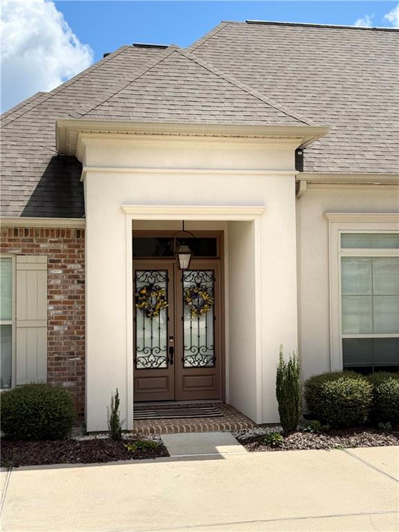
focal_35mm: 48
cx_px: 200
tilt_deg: +0.7
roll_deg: +0.5
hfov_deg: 30.3
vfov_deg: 39.7
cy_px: 266
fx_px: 738
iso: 80
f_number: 1.78
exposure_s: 1/5587
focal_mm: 6.76
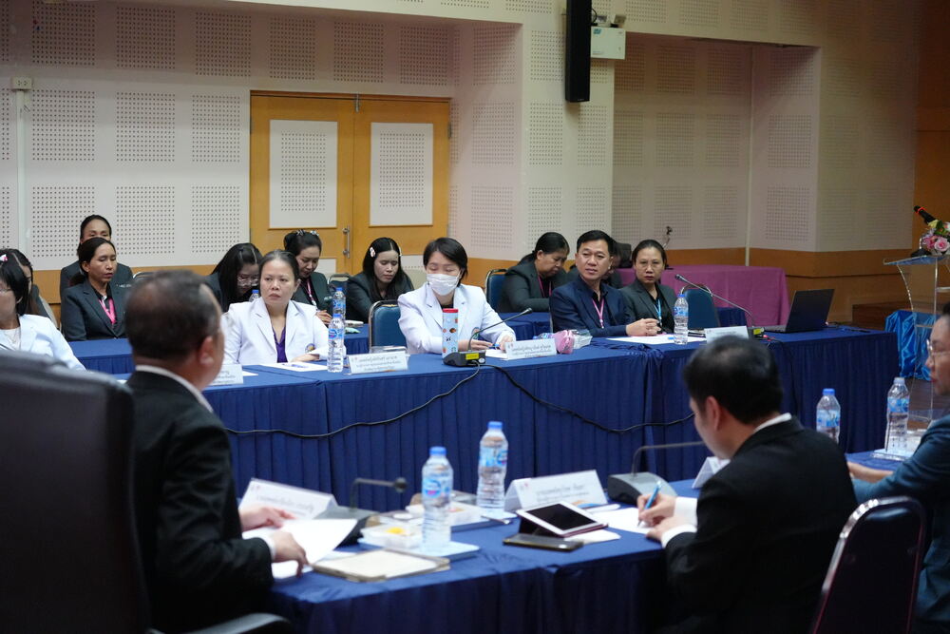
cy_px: 317
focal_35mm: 70
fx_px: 1847
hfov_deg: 28.8
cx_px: 475
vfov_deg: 19.5
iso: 12800
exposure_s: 1/200
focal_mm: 70
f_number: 4
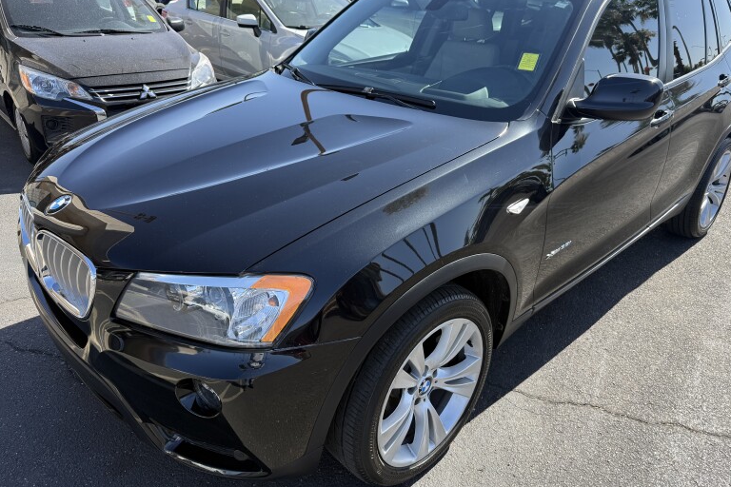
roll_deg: -2.9
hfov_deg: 69.4
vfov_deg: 49.5
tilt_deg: -24.4
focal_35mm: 26
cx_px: 379
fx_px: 528
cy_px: 220
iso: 80
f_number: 1.78
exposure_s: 1/1122
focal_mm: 6.76
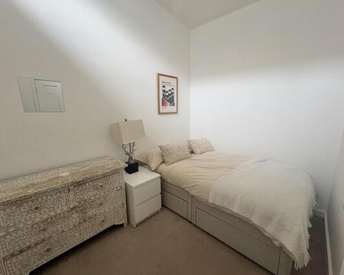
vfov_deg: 84.1
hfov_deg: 96.7
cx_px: 178
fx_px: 153
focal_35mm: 15
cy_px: 139
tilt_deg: -10.0
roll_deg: +0.9
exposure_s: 1/50
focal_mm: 2.22
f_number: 2.2
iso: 250
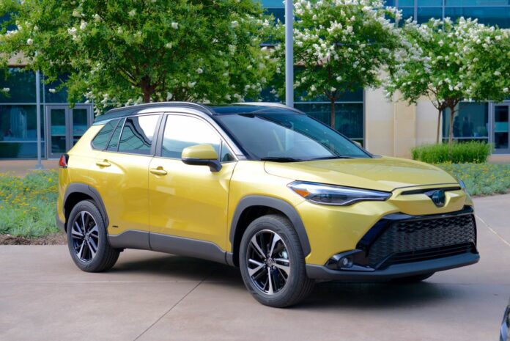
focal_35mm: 62
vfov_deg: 21.9
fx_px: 879
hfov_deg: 32.4
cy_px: 170
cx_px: 255
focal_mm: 62
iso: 800
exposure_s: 1/160
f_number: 5.6
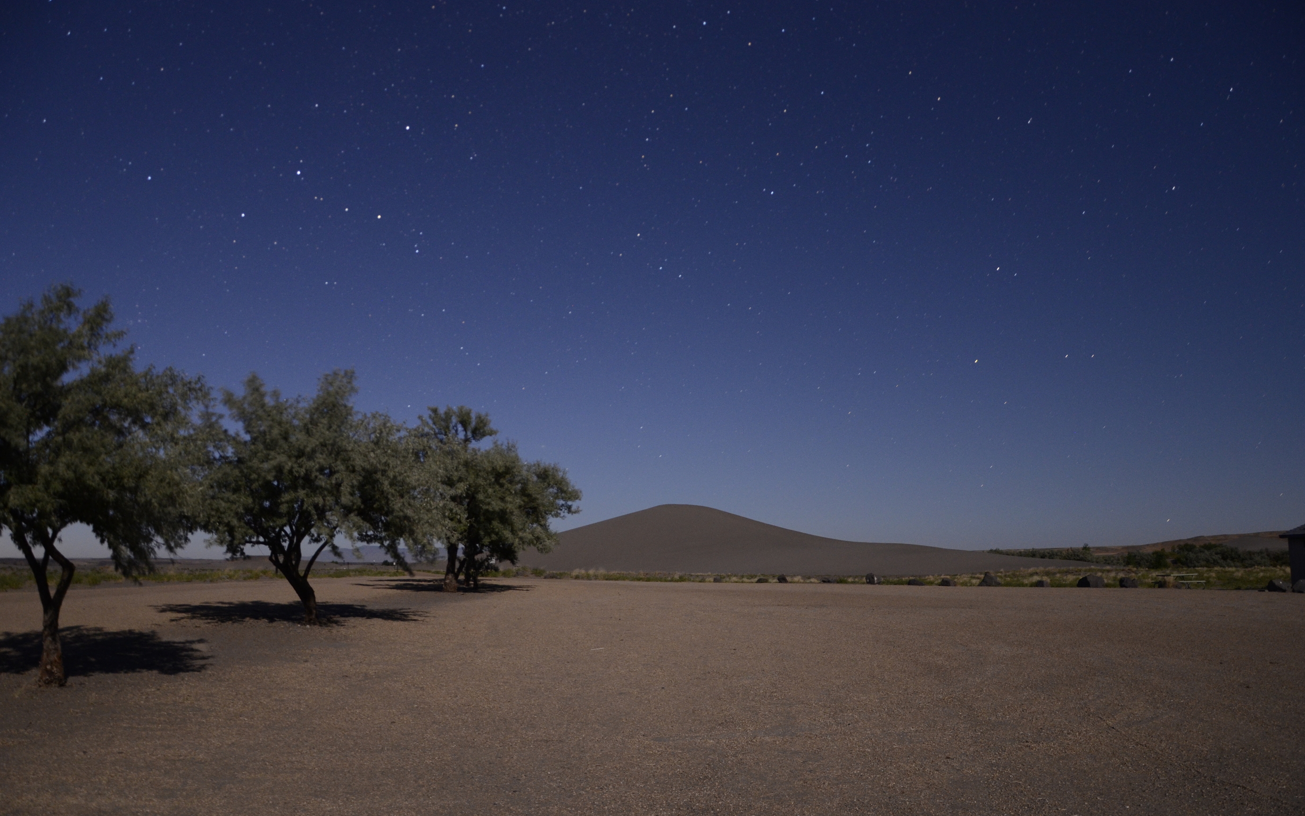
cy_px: 440
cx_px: 641
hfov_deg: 66.5
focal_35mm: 28
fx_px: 996
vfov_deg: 44.5
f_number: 3.5
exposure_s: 30
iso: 800
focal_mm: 18
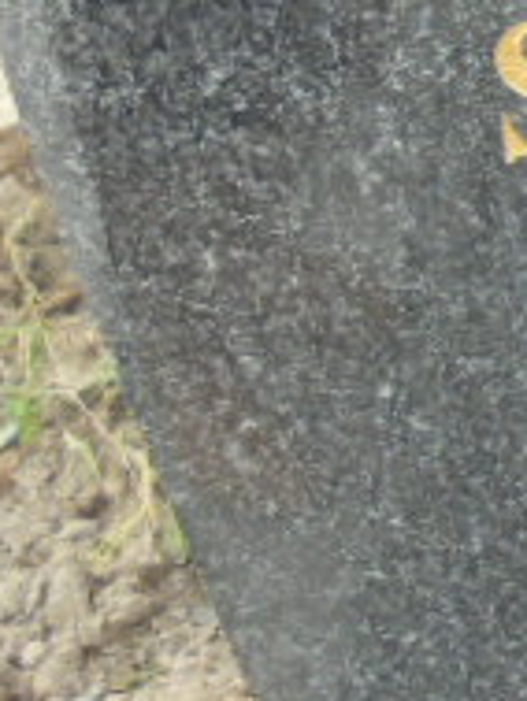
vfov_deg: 21.8
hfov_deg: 14.9
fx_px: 1784
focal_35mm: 88
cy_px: 89
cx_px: 920
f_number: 3.5
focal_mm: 4.6
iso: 100
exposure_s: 1/125
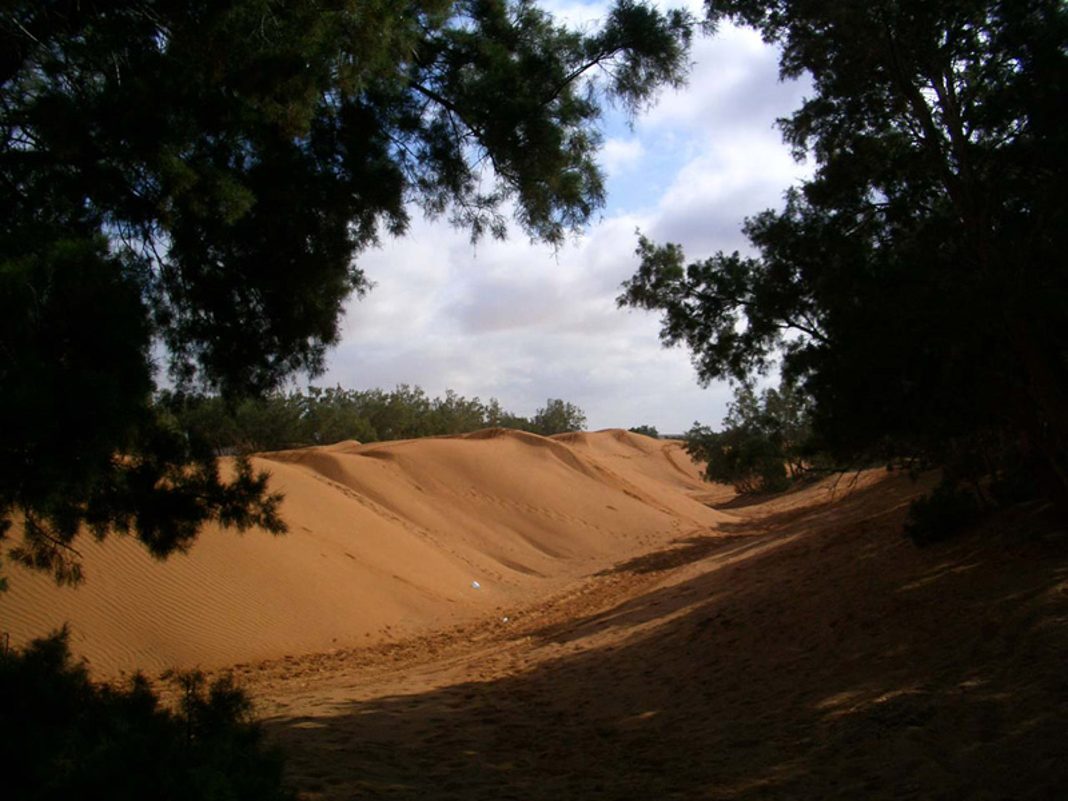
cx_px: 534
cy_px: 400
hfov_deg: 52.6
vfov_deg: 40.7
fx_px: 1080
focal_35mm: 35
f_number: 4.3
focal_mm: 5.8
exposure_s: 1/1250
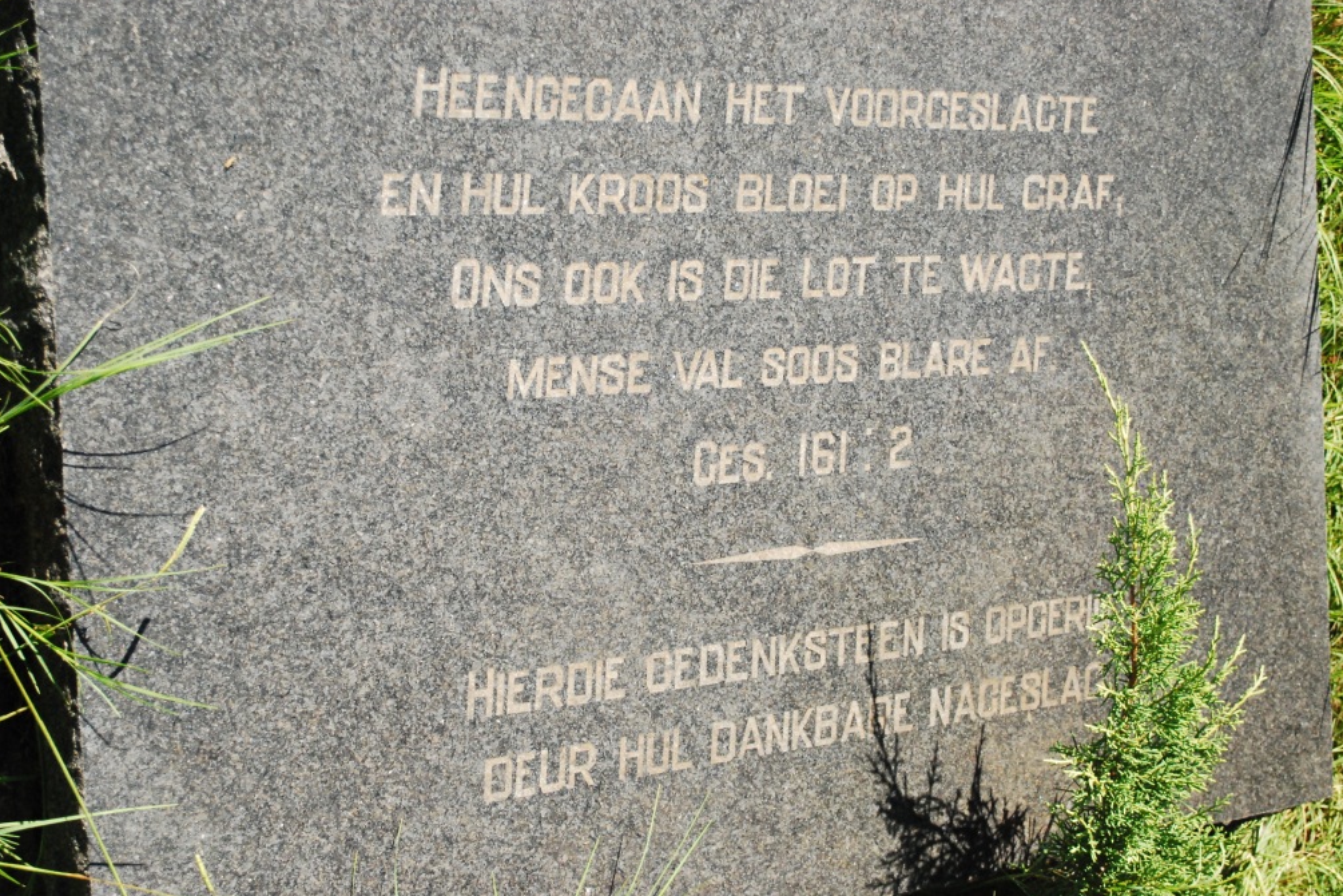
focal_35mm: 52
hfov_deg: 38.2
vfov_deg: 26.0
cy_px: 439
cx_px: 661
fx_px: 1940
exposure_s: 1/4000
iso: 1600
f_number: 5
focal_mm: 34
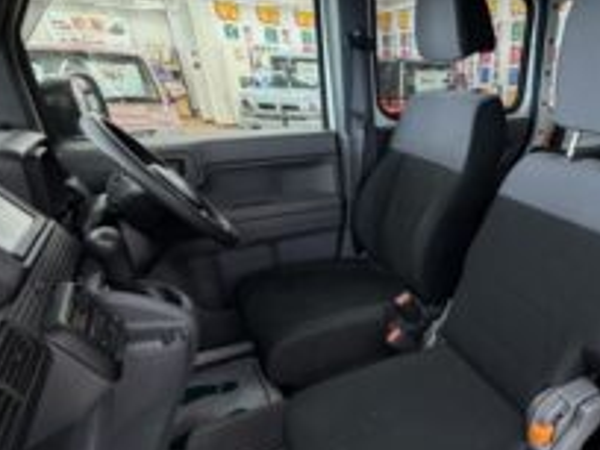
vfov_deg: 55.5
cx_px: 468
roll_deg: -2.1
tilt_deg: -27.7
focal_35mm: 24
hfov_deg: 66.0
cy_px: 304
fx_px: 416
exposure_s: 1/50
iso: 250
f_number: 2.2
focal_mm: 2.22
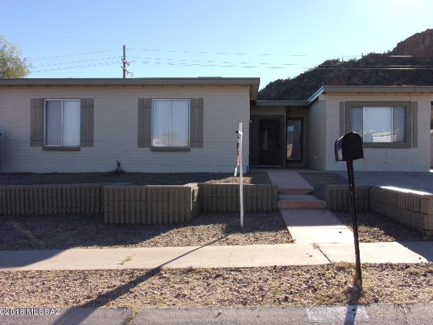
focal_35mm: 34
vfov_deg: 41.8
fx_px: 425
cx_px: 218
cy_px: 158
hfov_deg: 53.9
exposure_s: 1/640
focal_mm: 5.9
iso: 80
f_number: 3.7
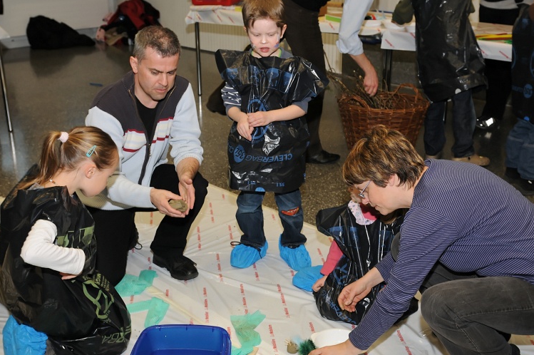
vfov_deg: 28.5
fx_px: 697
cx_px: 267
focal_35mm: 47
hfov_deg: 41.9
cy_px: 210
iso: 200
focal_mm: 26
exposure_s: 1/60
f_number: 5
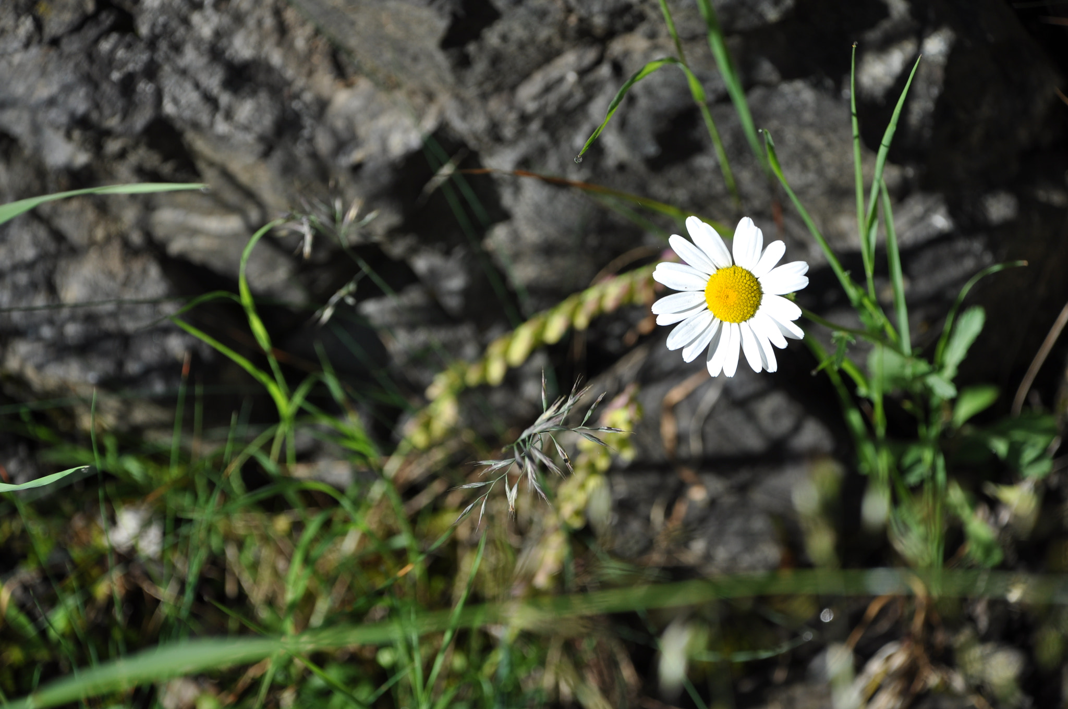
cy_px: 354
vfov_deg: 6.8
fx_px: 6000
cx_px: 534
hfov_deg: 10.2
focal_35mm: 202
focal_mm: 135
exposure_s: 1/320
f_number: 5.6
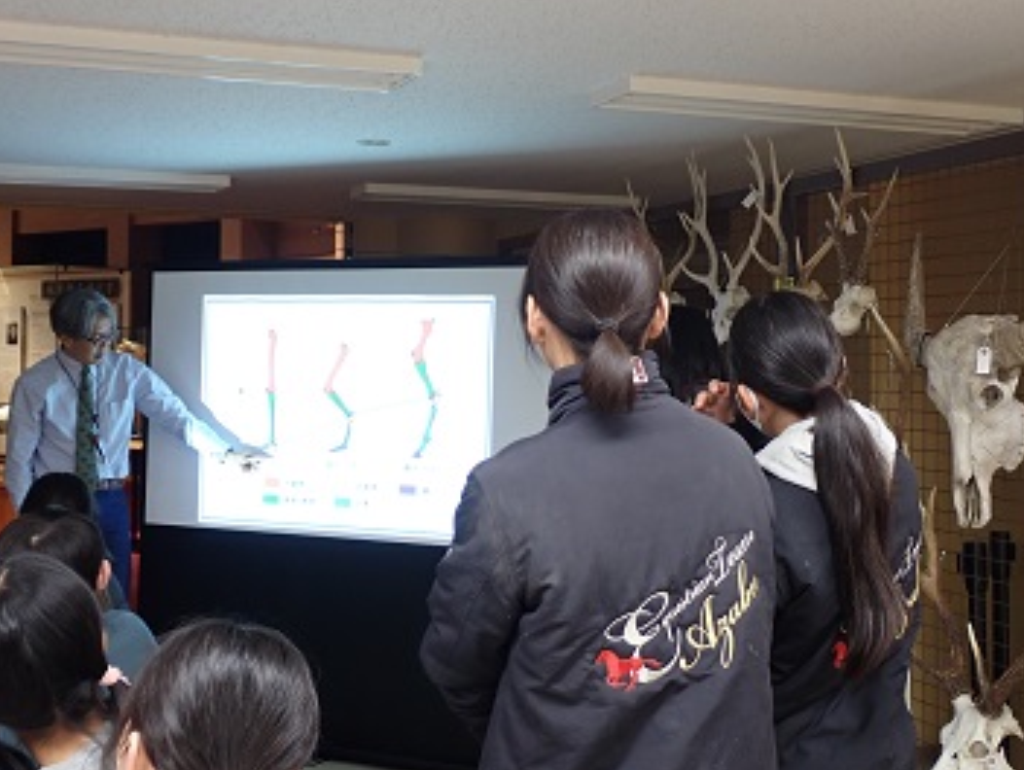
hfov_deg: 38.9
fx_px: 1451
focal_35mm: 49
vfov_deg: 29.7
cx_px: 502
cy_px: 357
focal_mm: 7.31
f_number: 2.8
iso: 250
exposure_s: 1/40
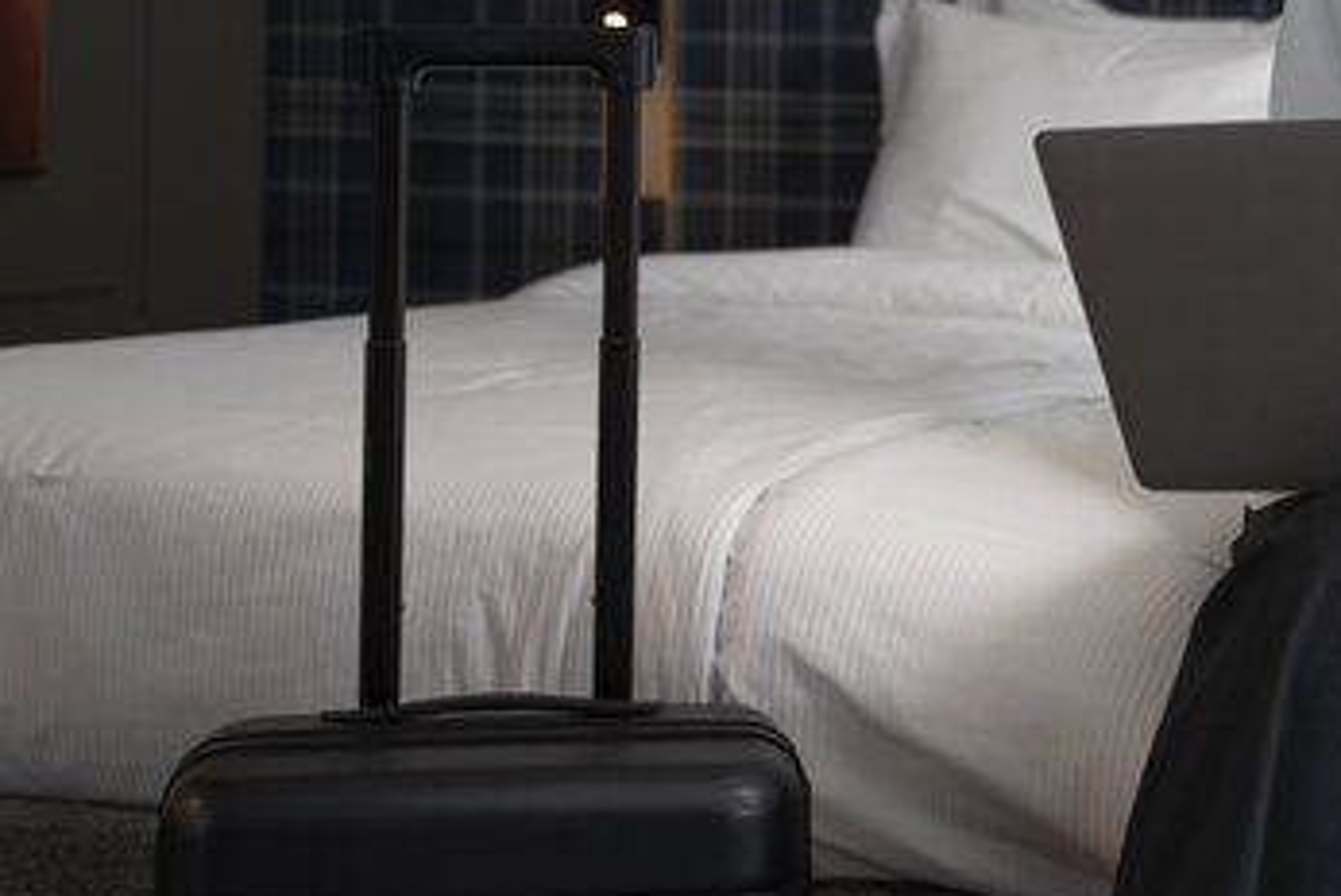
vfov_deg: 15.4
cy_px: 70
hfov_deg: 22.2
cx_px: 1341
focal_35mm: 88
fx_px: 3281
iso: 1000
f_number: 2.8
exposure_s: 1/125
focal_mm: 43
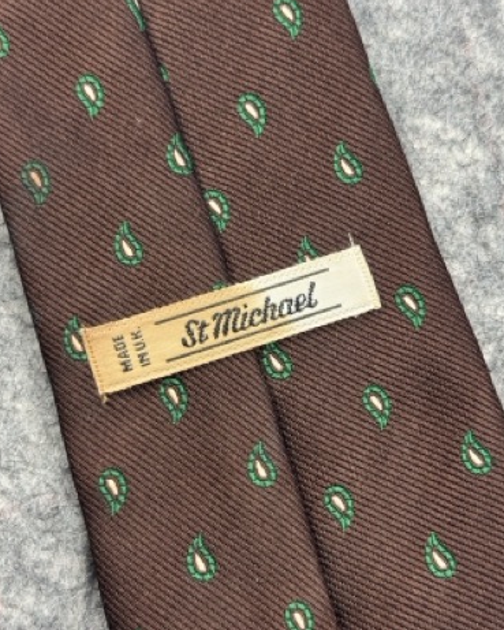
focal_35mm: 65
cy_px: 320
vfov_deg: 29.1
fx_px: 1212
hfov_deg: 23.5
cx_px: 253
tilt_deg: -62.8
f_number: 1.78
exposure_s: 1/50
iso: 80
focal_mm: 6.76
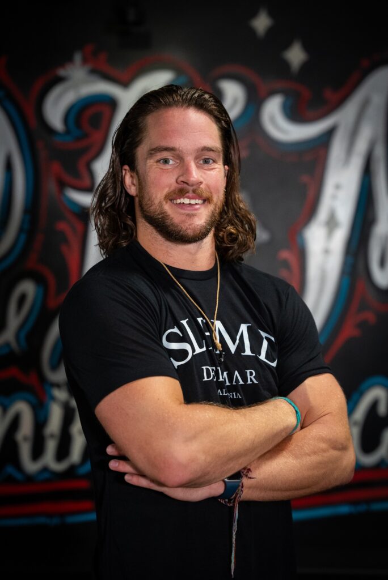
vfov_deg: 30.6
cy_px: 290
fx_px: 1062
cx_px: 194
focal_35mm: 66
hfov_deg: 20.7
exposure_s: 1/125
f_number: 2.8
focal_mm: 65.8
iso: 2500
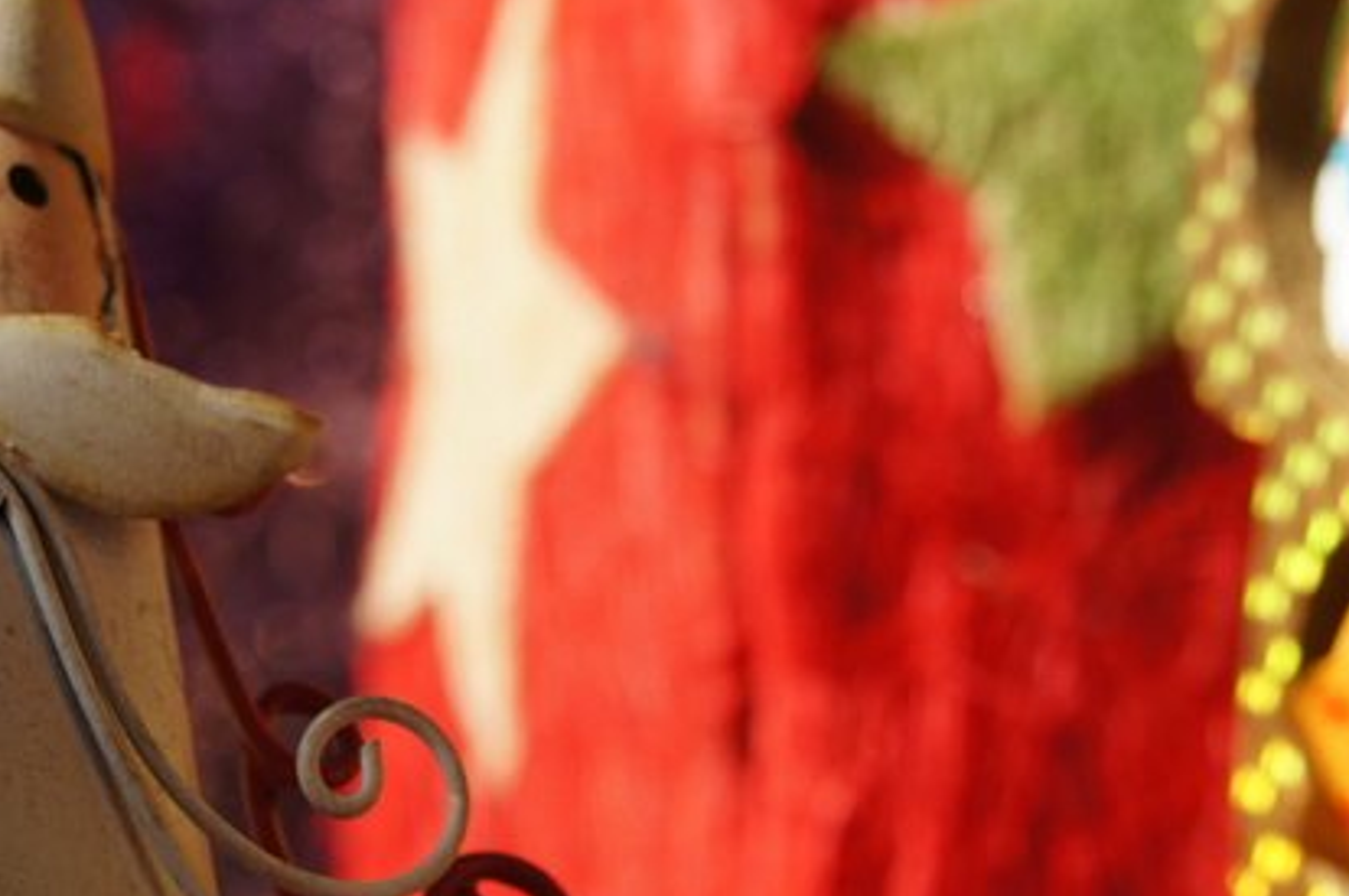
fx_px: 5128
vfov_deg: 10.0
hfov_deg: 15.0
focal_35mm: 137
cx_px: 420
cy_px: 264
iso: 200
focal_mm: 42
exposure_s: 1/320
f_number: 7.1
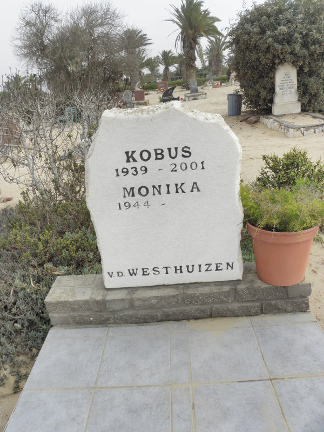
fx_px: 337
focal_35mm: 27
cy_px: 216
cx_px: 162
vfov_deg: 65.3
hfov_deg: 51.4
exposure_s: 1/1000
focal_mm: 4.83
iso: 200
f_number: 5.6
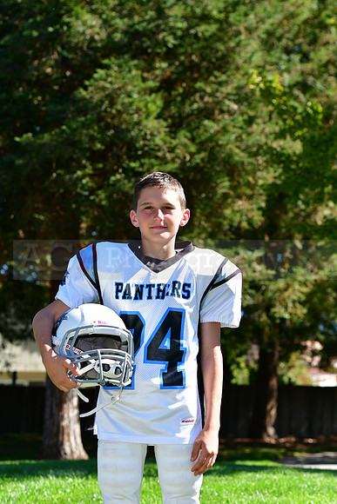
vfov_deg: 19.5
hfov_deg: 13.0
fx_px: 1473
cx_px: 168
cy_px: 252
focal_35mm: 105
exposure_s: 1/1250
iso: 400
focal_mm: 70
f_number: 4.5
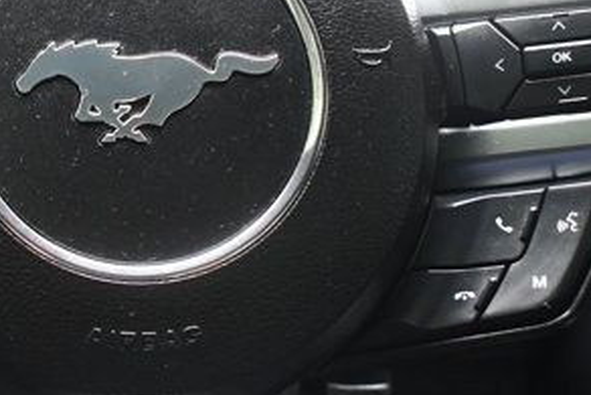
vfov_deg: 16.9
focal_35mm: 81
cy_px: 149
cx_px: 123
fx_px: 1330
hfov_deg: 24.7
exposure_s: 1/125
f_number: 4
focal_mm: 25
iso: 2800
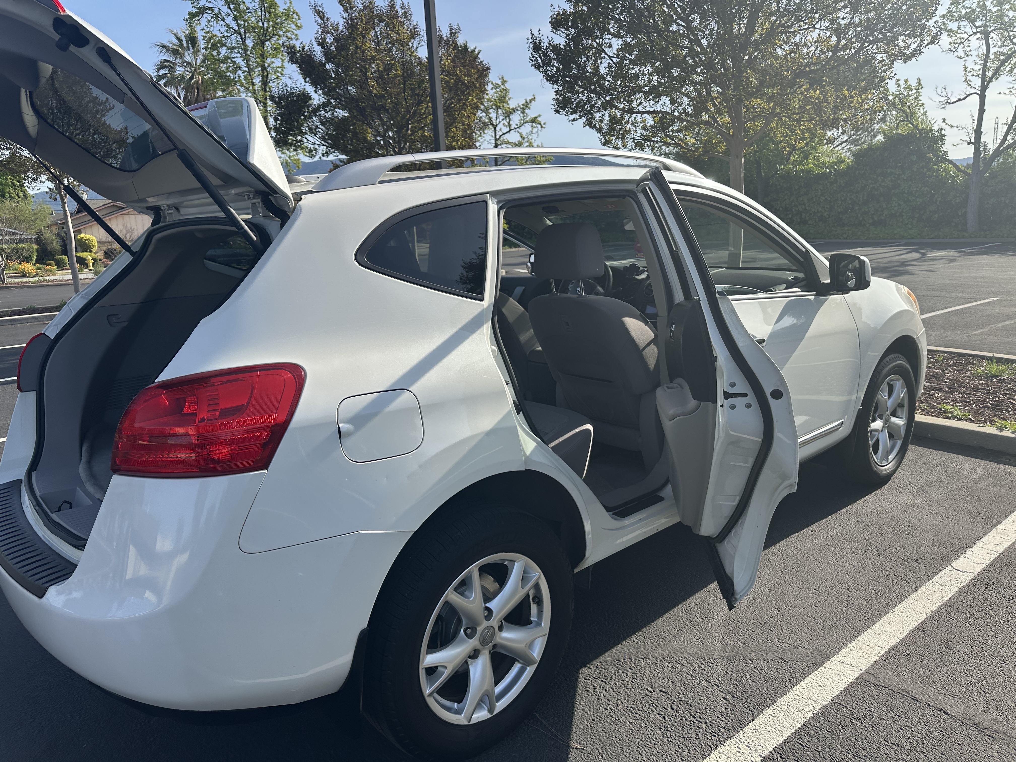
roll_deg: +3.5
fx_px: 704
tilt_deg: -10.6
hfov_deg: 71.6
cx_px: 508
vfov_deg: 56.8
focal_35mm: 24
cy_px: 381
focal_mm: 6.86
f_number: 1.78
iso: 80
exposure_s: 1/2882
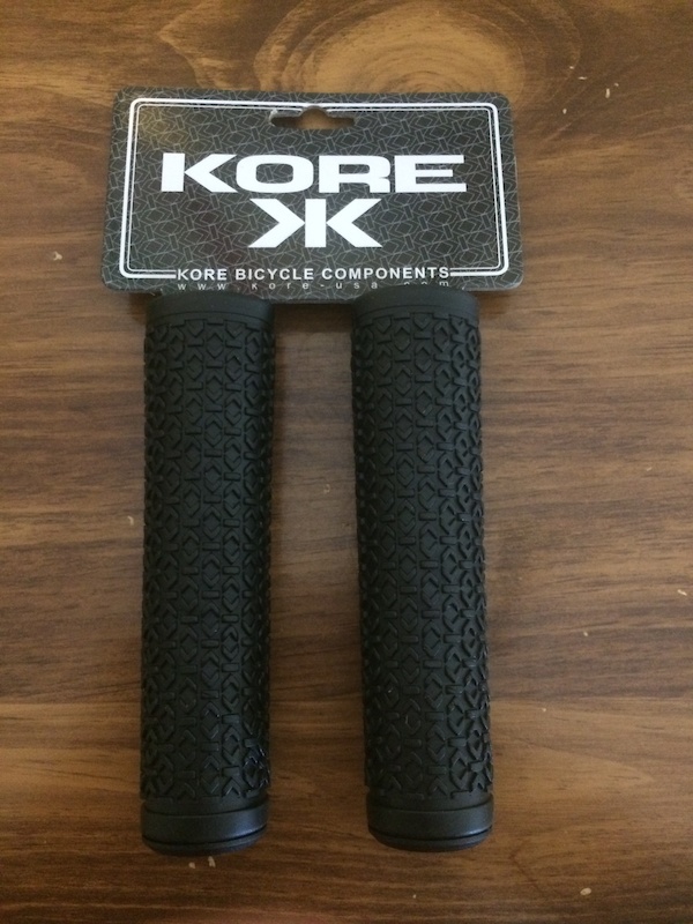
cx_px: 346
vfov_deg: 61.7
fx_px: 774
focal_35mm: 29
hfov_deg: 48.2
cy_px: 462
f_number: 2.2
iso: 500
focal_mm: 4.15
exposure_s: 1/15
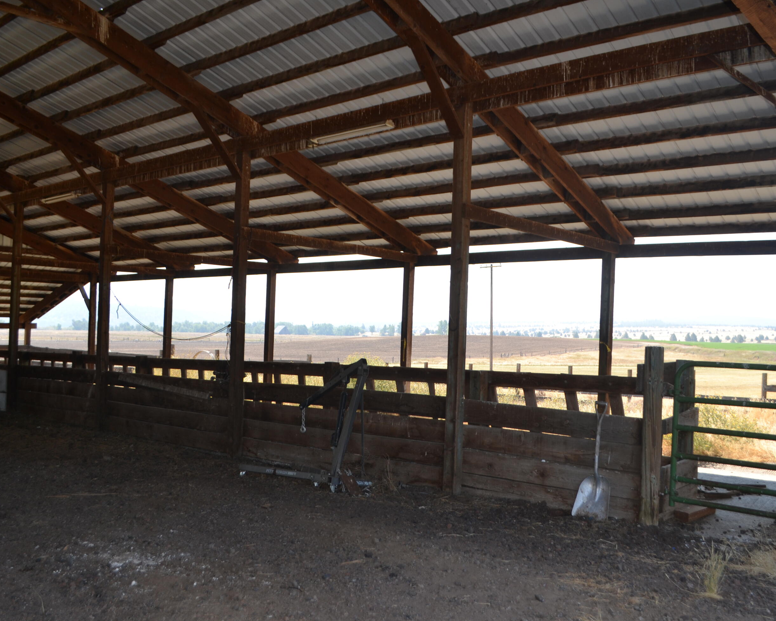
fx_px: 712
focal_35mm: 31
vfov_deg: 47.1
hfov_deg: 57.2
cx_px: 394
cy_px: 308
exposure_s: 1/200
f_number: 5
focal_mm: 18
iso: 100
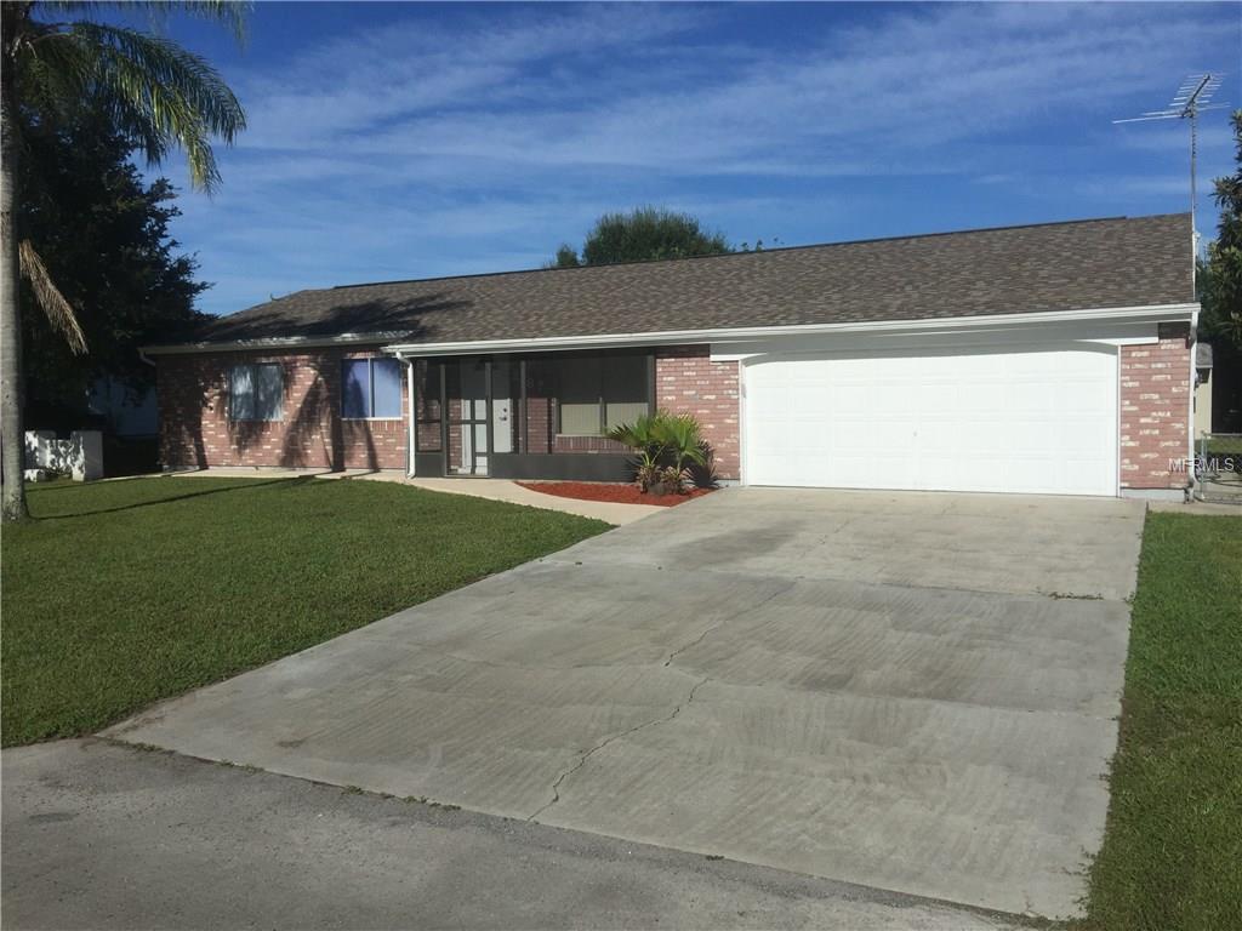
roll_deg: -1.3
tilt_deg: -4.3
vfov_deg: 48.2
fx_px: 1041
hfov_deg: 61.7
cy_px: 466
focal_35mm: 29
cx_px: 621
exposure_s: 1/4950
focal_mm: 4.15
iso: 32
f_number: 2.2
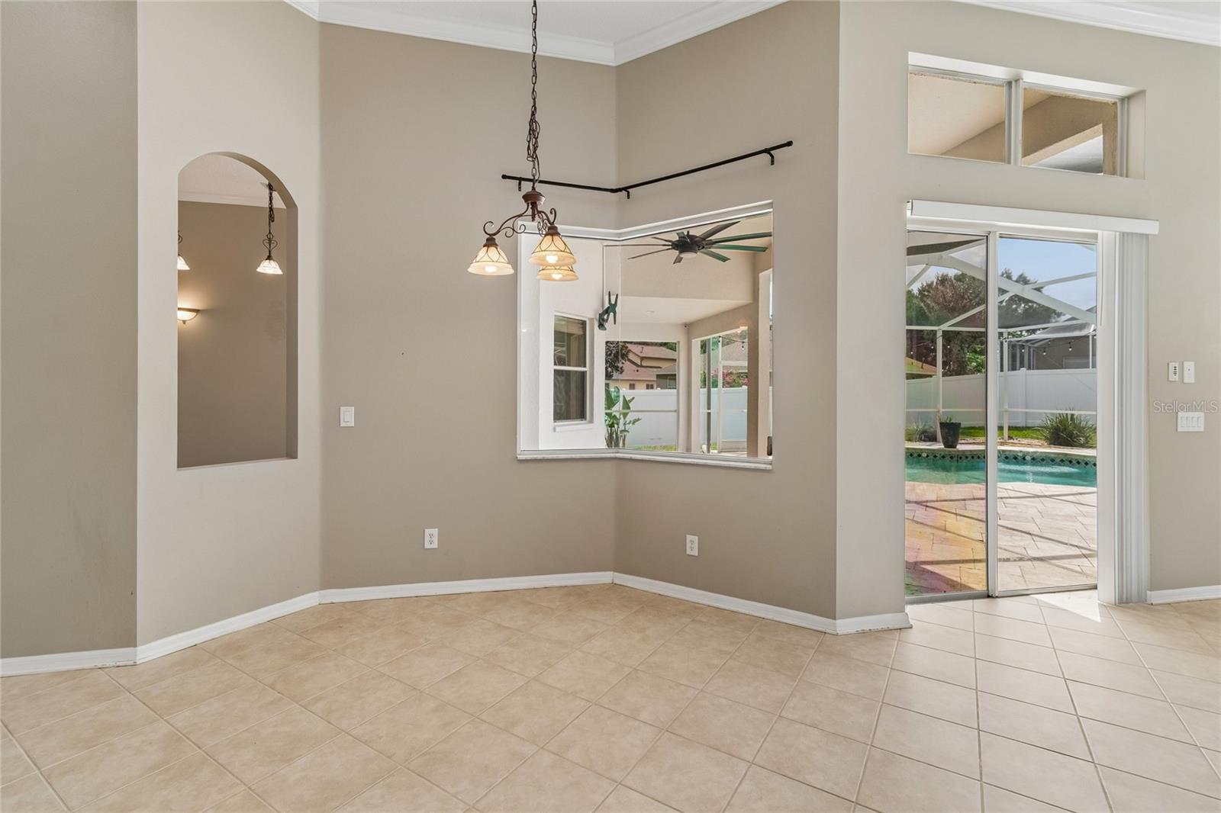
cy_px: 406
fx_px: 509
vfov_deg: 77.3
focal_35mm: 15
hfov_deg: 100.4
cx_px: 610
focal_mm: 10
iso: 100
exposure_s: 1/40
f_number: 7.1
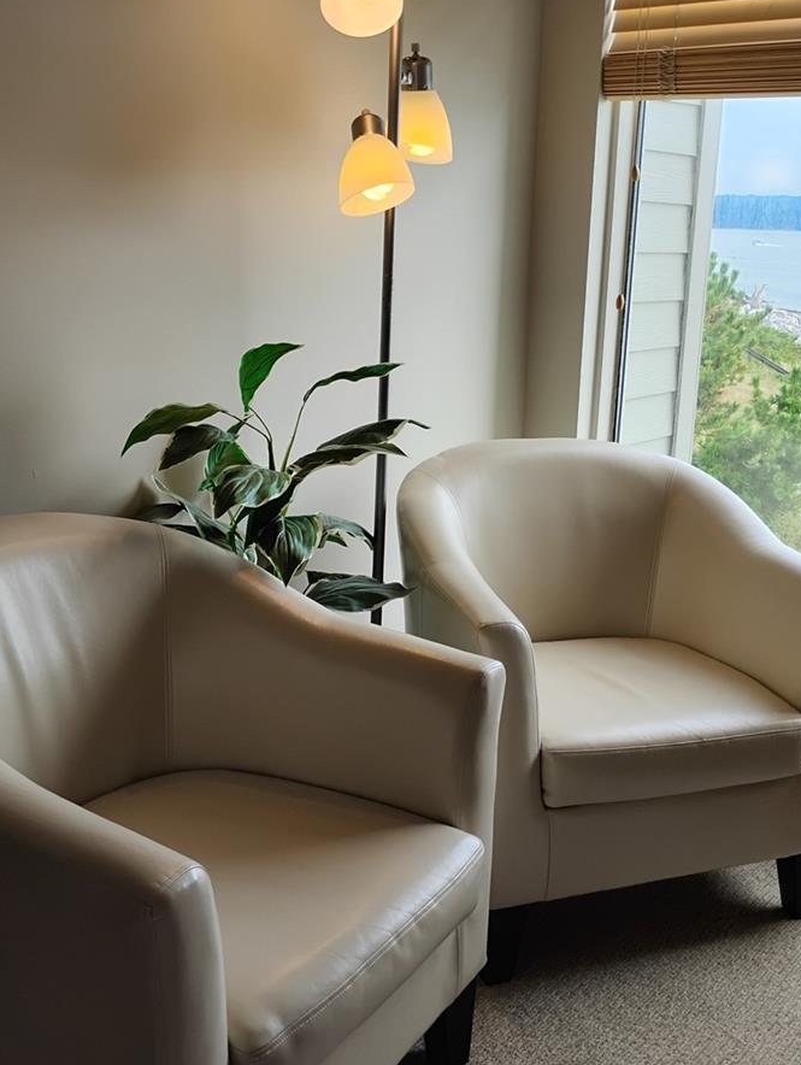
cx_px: 446
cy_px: 536
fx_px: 1170
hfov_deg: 37.7
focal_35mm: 38
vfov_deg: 48.9
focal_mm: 4.26
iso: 100
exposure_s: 1/155
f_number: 1.8
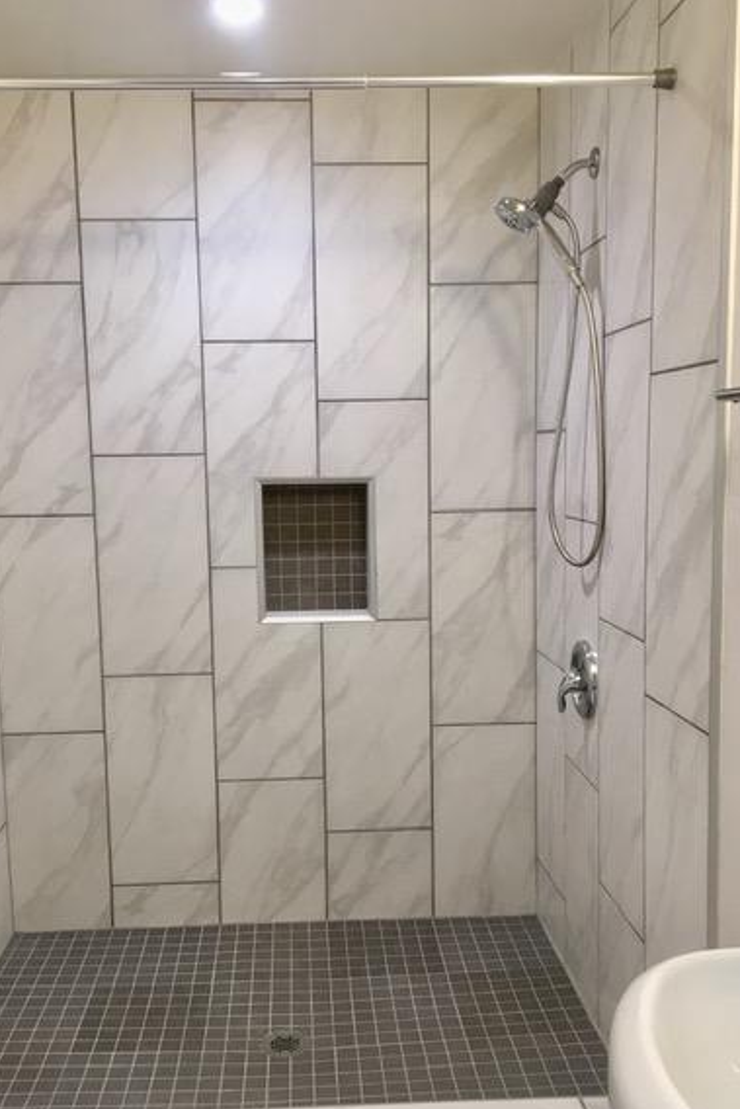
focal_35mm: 34
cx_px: 334
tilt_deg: -8.0
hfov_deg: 38.9
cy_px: 588
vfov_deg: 55.7
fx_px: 1048
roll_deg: +0.1
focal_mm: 4.15
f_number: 2.2
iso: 25
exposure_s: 1/30
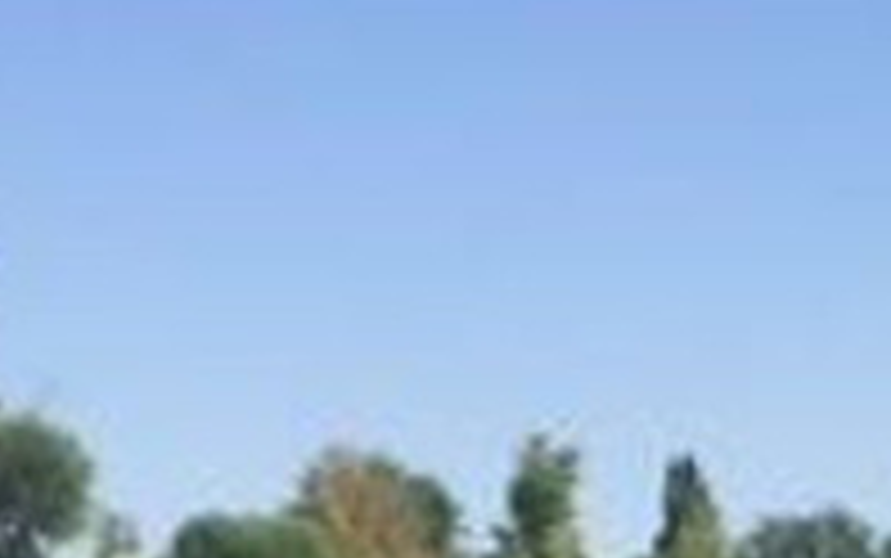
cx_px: 1328
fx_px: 3863
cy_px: 1044
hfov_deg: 12.5
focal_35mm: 159
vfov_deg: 8.0
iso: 32
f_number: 2.2
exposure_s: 1/1883
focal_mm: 4.15
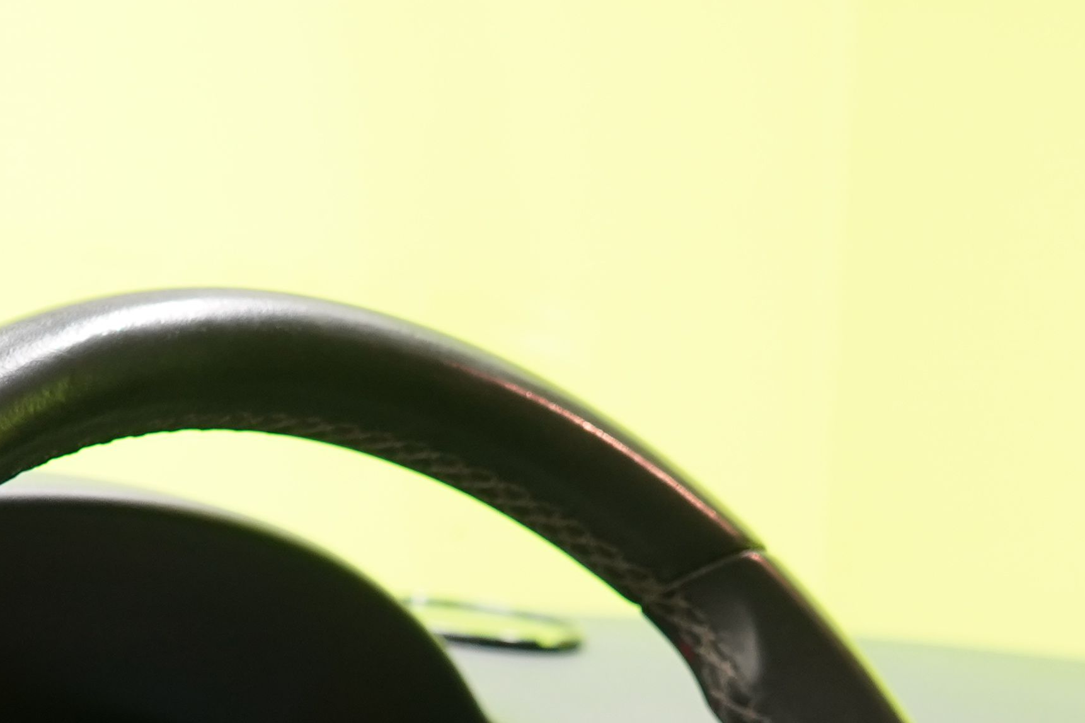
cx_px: 353
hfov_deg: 18.9
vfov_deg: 12.0
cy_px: 1166
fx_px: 3255
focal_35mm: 108
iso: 1250
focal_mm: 31
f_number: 5
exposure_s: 1/20
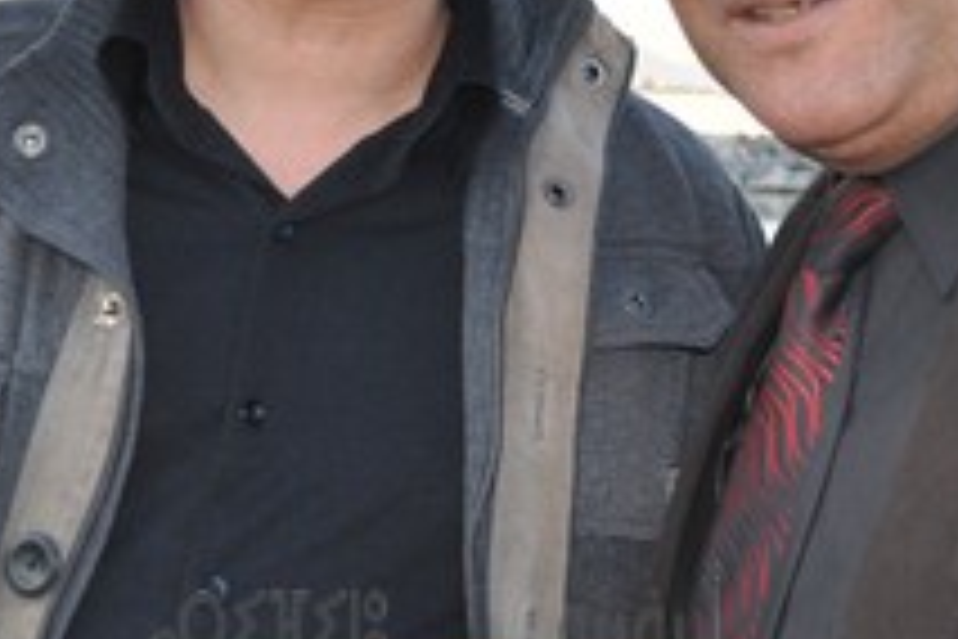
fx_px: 2395
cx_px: 436
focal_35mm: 90
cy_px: -11
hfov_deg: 22.6
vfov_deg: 14.9
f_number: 3.8
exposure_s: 1/200
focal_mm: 20
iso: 200
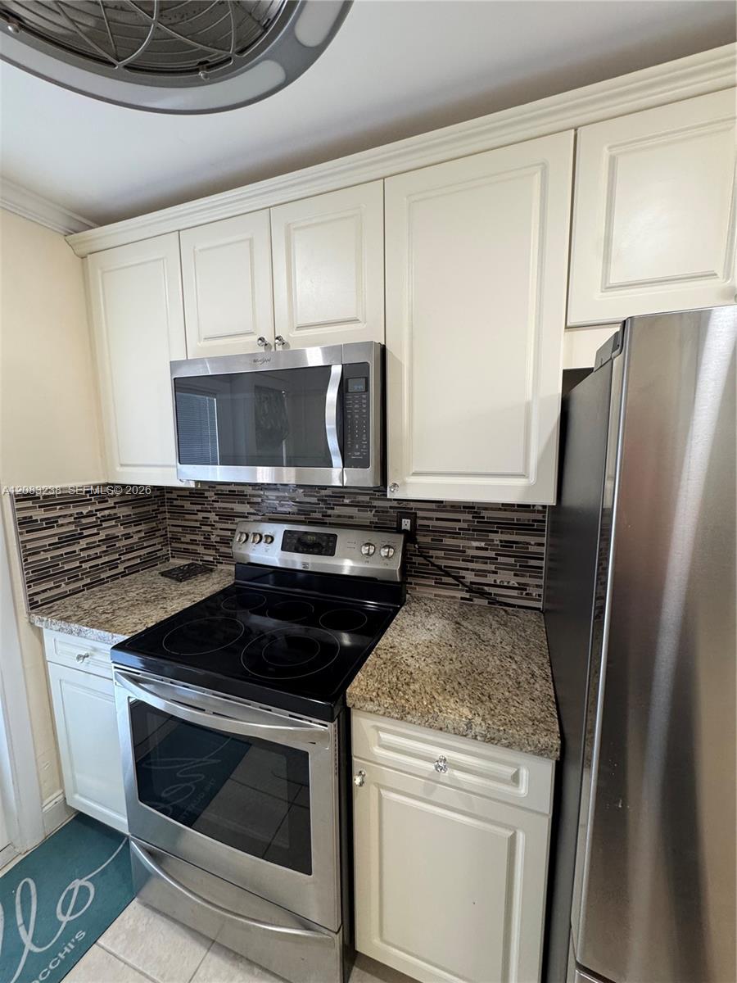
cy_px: 492
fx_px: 397
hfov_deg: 85.7
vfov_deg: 102.1
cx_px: 368
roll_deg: +0.8
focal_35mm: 14
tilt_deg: -7.8
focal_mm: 2.22
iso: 250
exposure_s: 1/60
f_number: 2.2
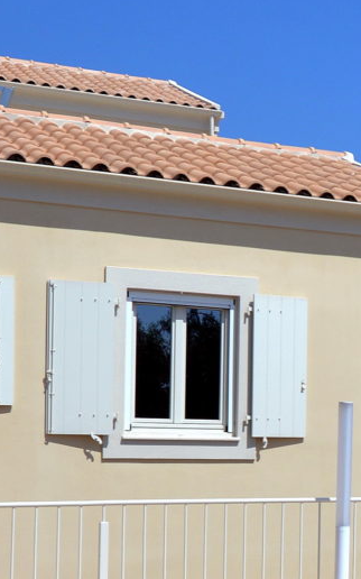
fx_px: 1276
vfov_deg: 25.2
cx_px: 604
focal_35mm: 81
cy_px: 453
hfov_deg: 14.5
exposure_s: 1/250
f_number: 8
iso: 100
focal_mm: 16
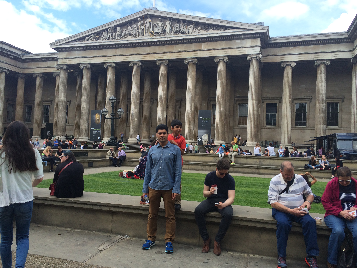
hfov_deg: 61.7
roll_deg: -1.0
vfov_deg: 48.2
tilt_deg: +2.0
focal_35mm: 29
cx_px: 178
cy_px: 134
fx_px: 299
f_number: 2.2
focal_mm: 4.15
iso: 32
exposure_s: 1/838
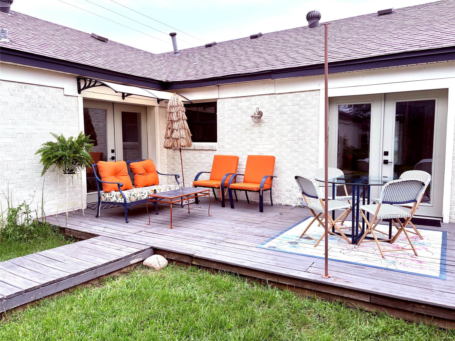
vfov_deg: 53.1
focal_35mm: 26
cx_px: 228
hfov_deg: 67.3
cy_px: 170
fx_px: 342
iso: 50
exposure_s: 1/1848
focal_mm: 5.96
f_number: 1.6
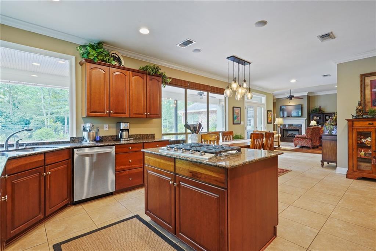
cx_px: 188
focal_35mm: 17
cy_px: 126
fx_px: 177
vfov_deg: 70.4
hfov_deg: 93.3
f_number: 11
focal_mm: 17
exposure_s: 1/2.5
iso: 800
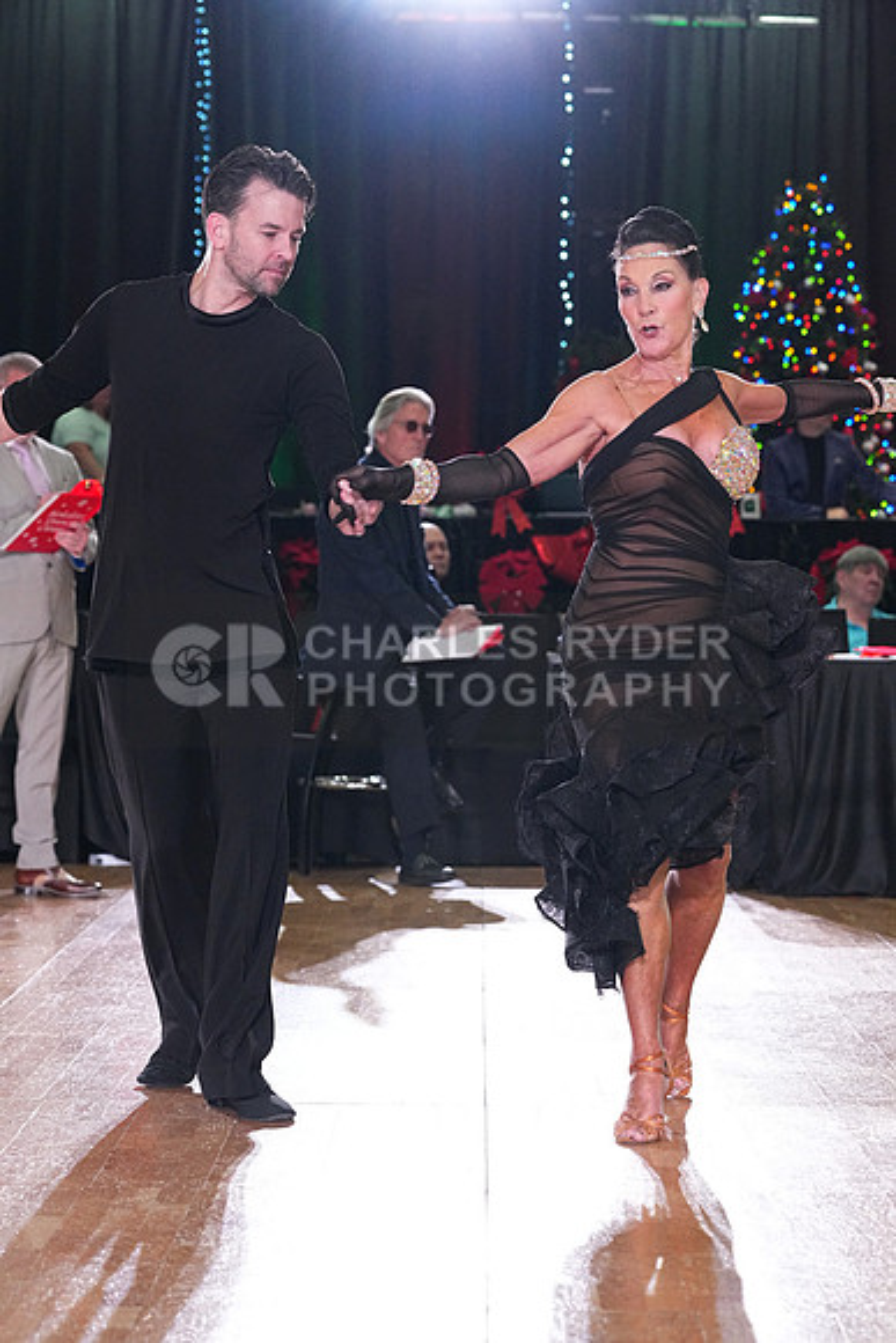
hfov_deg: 13.4
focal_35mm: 102
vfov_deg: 20.0
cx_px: 448
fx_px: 3805
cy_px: 672
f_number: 5.6
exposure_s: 1/400
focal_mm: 102
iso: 6400
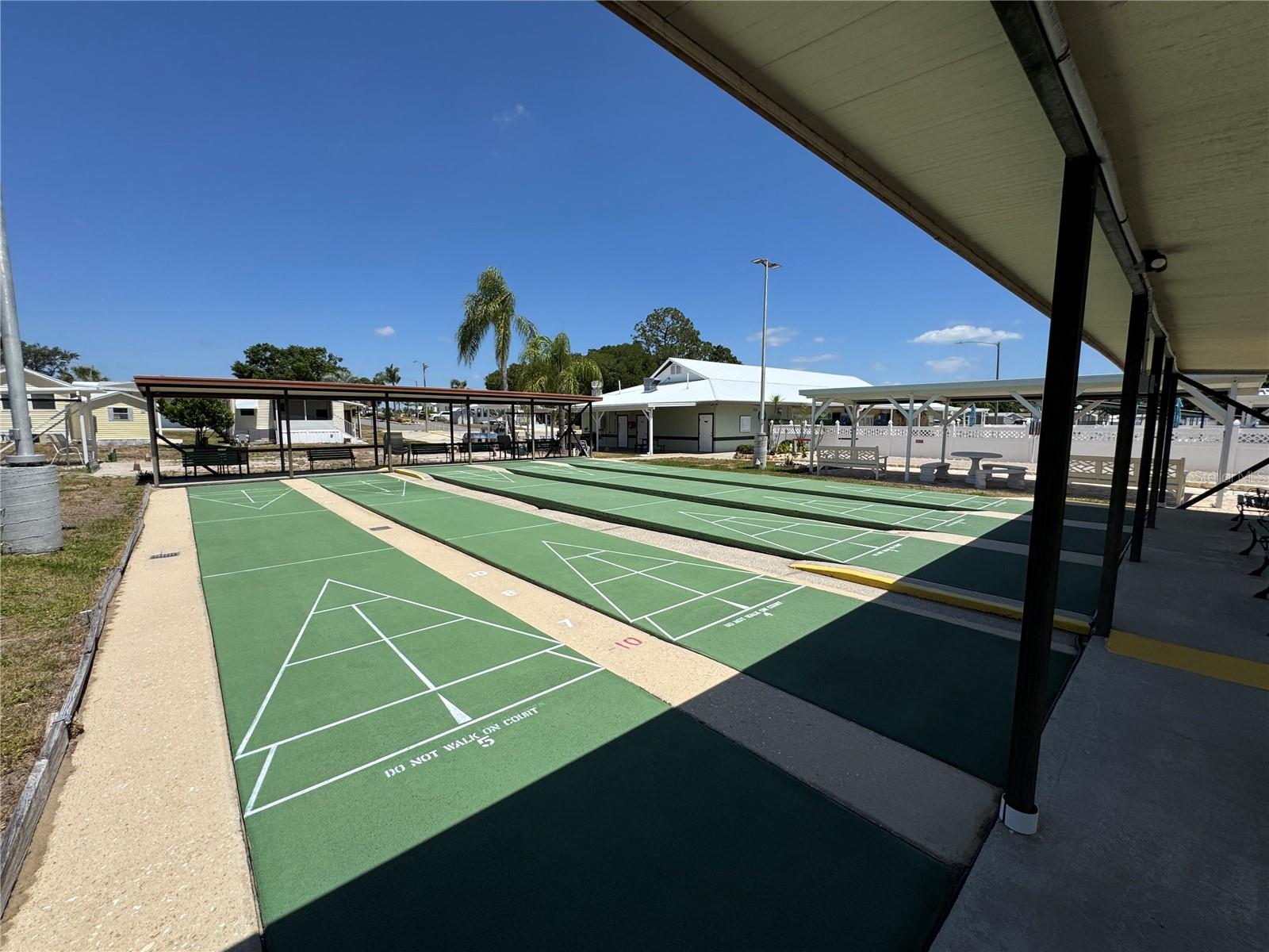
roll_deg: -0.1
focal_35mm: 14
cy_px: 476
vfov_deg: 85.7
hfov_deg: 102.1
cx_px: 634
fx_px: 513
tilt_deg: -6.9
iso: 50
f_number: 2.2
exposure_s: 1/3906
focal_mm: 2.22
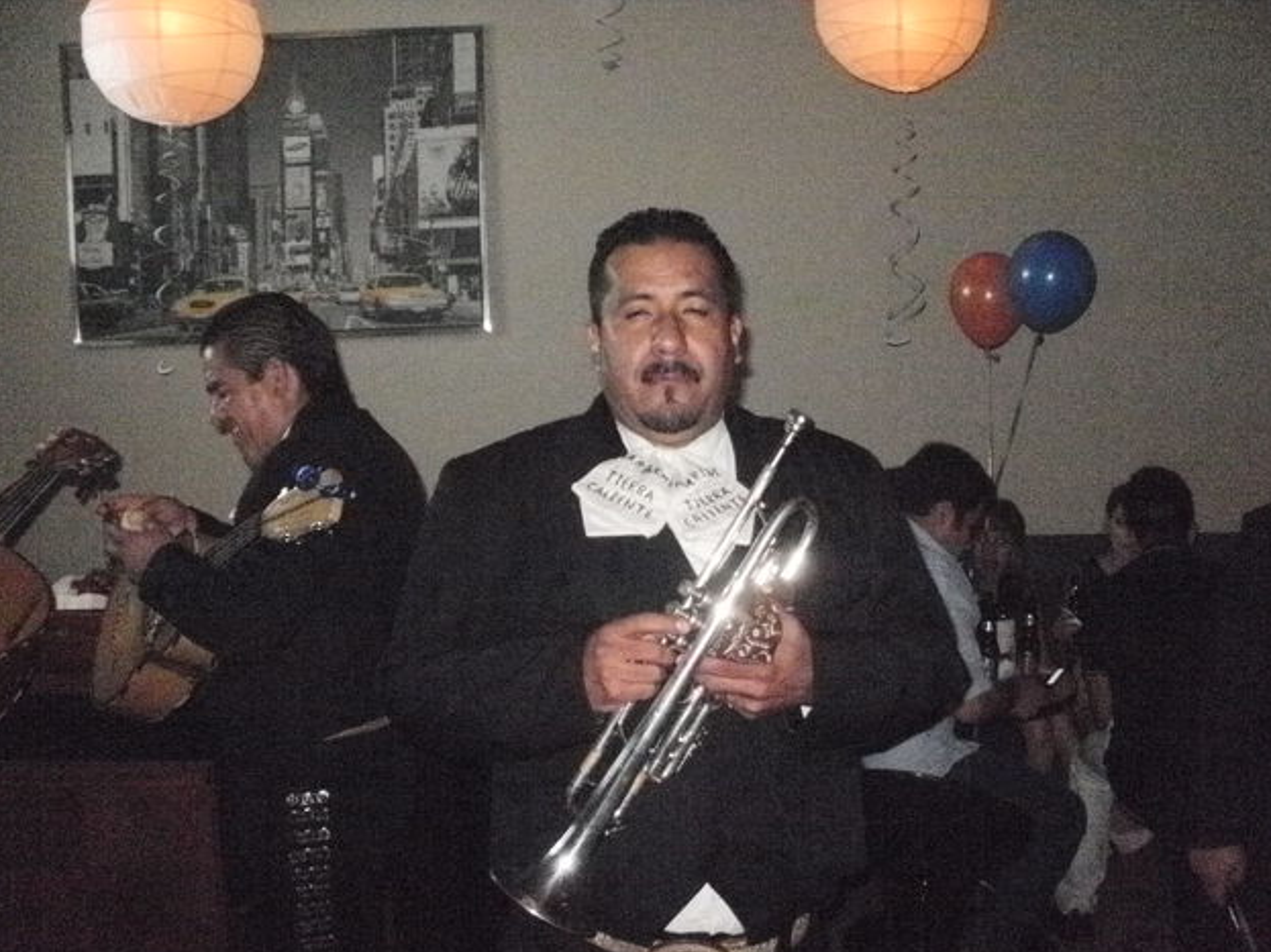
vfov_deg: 38.7
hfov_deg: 50.1
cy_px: 487
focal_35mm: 37
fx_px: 1358
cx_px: 637
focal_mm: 6.3
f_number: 3.5
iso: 1600
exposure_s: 1/30
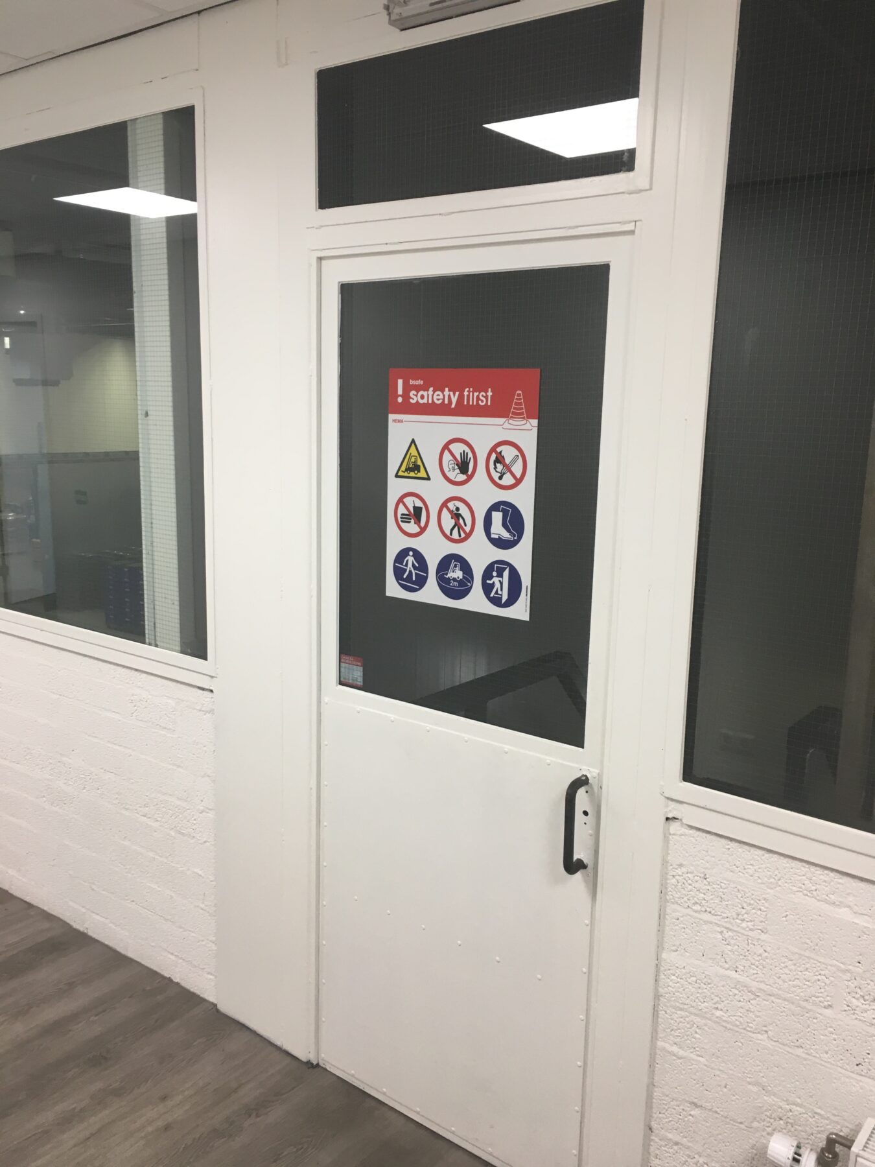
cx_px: 438
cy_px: 584
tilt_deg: -11.5
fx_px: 977
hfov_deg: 48.2
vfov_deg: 61.7
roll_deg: -1.7
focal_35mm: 29
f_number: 2.2
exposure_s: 1/33
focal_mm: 4.15
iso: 50
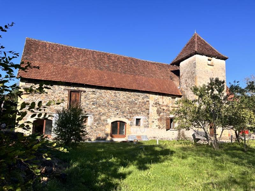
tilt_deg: +7.6
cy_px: 96
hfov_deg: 67.3
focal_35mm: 26
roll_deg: -1.8
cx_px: 128
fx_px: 192
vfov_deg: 53.1
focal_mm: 5.1
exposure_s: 1/2632
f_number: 1.6
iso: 50
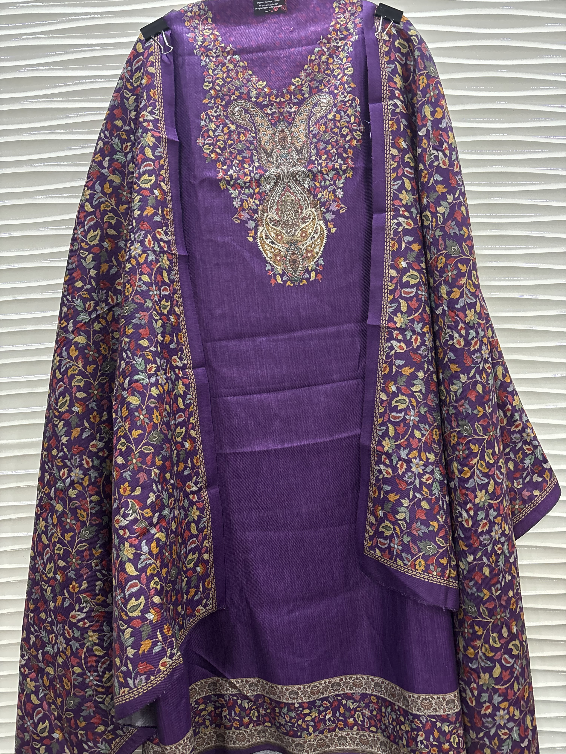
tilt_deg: -1.4
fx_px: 567
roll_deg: +0.4
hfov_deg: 53.1
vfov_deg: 67.3
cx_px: 283
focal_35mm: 26
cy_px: 377
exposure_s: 1/25
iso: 500
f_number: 1.6
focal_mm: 5.96
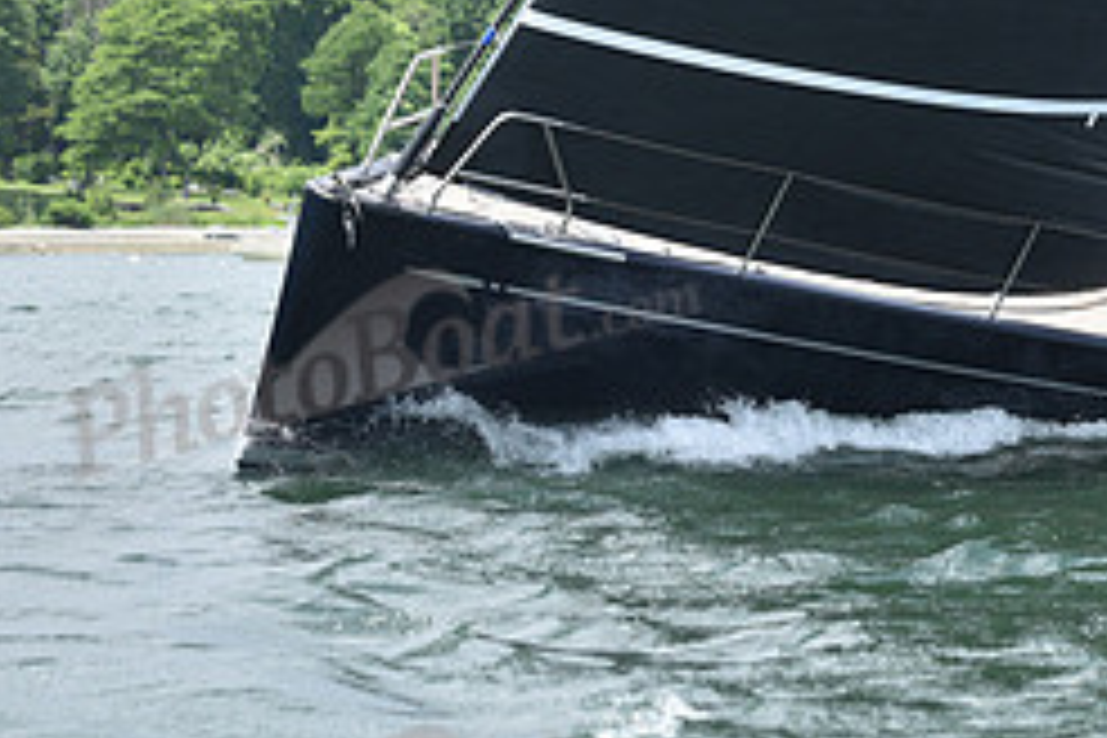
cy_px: 65
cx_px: 936
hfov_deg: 9.2
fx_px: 6887
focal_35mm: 224
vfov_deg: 6.1
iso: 250
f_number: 4
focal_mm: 95
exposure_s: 1/1600
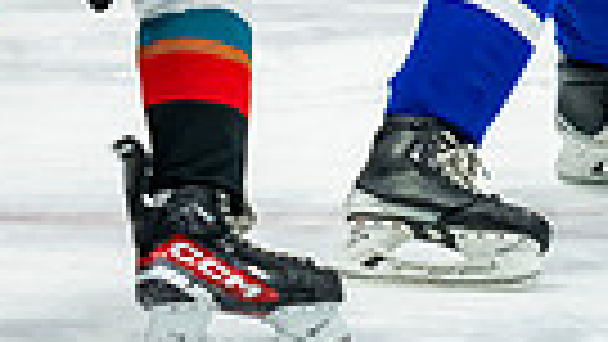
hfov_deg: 3.2
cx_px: 735
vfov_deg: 1.8
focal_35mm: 683
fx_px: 11013
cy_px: -130
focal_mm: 130
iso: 1600
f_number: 3.2
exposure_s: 1/800
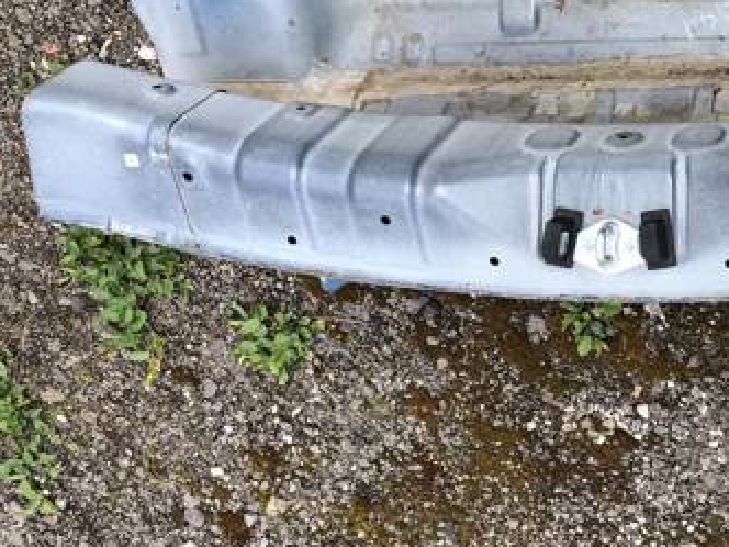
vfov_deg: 26.3
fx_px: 1137
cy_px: 68
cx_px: 700
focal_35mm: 54
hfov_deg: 33.1
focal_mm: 4
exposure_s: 1/600
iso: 20
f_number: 1.8
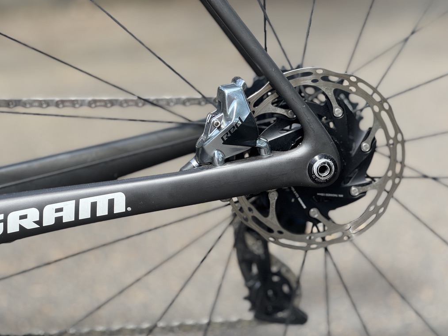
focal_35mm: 78
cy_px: 169
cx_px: 226
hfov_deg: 25.0
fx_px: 1009
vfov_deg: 18.9
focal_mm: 9
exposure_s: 1/118
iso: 25
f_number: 2.8
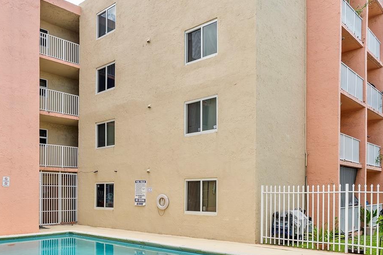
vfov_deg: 40.4
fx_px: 340
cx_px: 104
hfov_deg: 56.3
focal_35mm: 32
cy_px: 178
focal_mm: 18
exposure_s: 1/50
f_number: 10
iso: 100
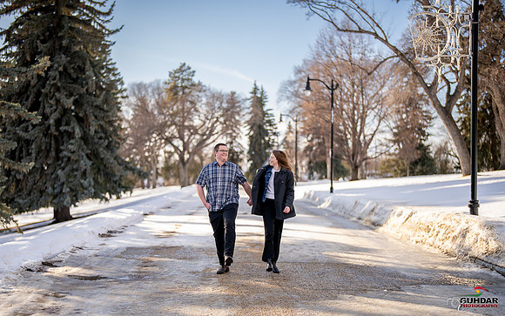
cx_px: 229
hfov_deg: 34.3
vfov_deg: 21.8
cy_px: 185
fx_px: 819
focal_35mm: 59
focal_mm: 50
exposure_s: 1/6400
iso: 200
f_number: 1.2
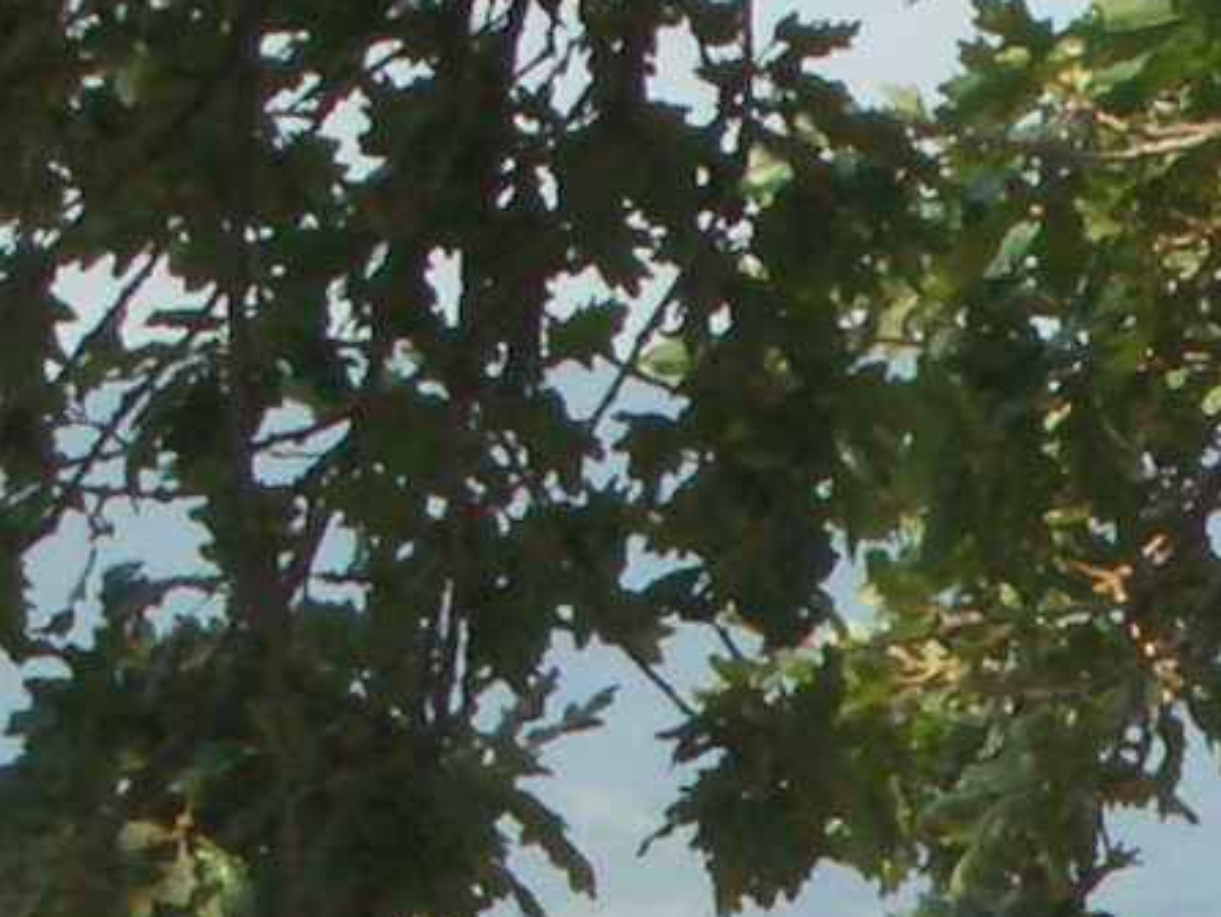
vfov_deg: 3.6
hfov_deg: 4.8
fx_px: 14258
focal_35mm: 404
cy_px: 1875
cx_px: 2713
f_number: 7
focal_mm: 14.6
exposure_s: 1/320
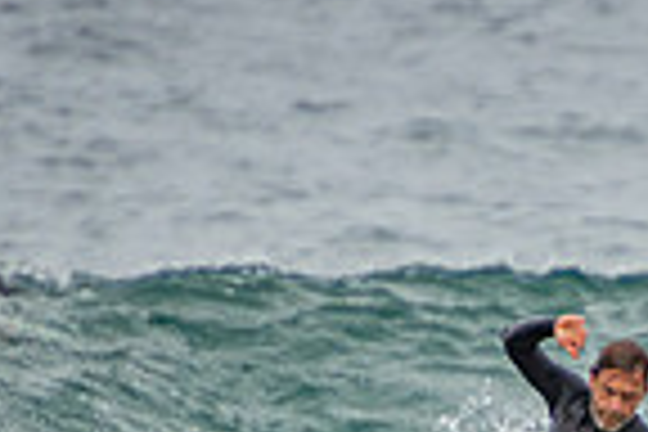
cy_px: 727
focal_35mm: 2353
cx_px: 774
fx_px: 42351
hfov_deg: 0.9
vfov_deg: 0.6
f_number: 5.6
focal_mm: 390
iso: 250
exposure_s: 1/1600
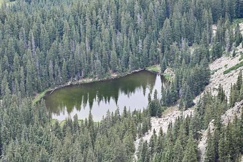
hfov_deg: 14.2
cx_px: 106
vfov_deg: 9.5
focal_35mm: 145
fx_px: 978
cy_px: 89
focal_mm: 120
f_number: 4.5
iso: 64
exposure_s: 1/200
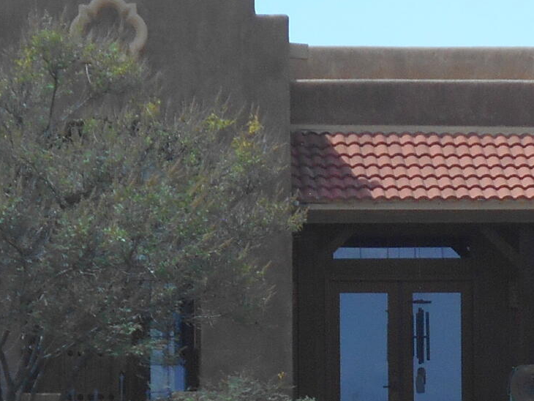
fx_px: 3549
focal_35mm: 230
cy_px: 544
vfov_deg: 6.4
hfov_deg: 8.6
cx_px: 415
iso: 80
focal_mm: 10
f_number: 4.9
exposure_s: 1/400
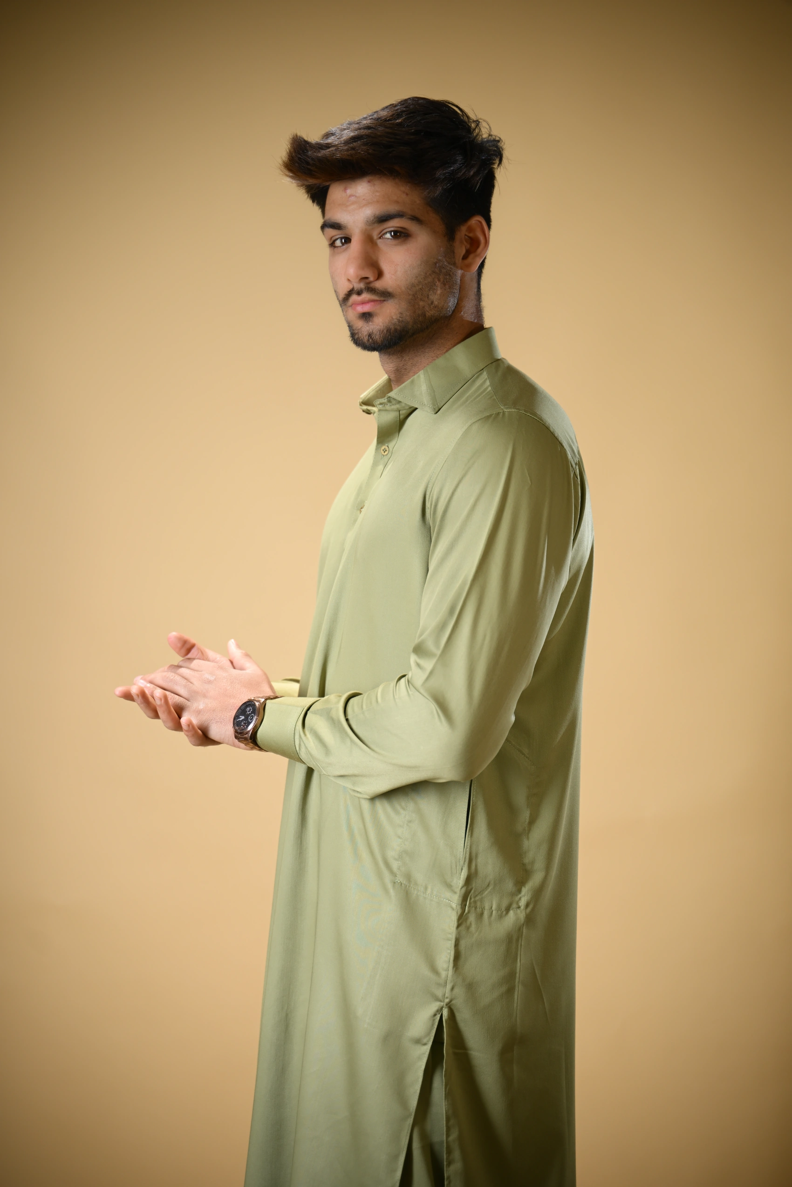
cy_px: 594
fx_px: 2475
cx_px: 396
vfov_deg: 27.0
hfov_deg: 18.2
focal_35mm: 75
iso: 160
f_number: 2.8
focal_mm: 75
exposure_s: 1/125
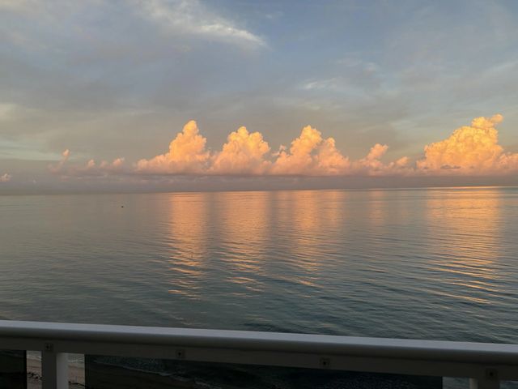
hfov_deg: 71.6
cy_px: 194
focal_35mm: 24
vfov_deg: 56.8
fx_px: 359
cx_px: 259
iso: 80
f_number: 1.78
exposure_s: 1/435
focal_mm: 6.76
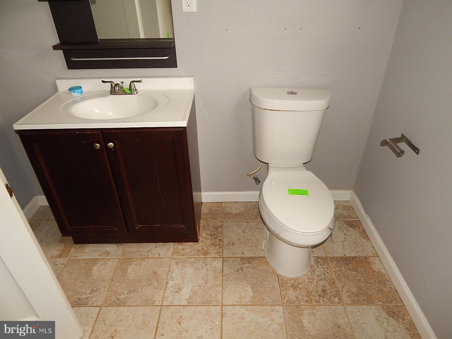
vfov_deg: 58.9
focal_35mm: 23
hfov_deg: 73.9
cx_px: 226
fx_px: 300
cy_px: 170
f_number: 3
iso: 200
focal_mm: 4.1
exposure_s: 1/30
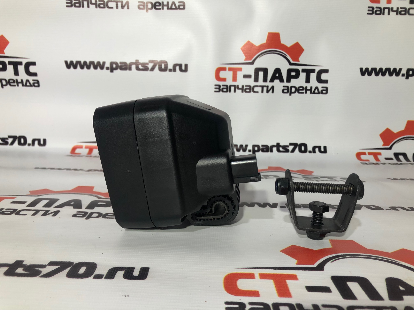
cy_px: 155
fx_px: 335
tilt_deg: -9.4
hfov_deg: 63.4
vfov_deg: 49.7
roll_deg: -1.7
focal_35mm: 28
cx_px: 207
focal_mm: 3.99
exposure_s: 1/33
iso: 25
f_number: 1.8
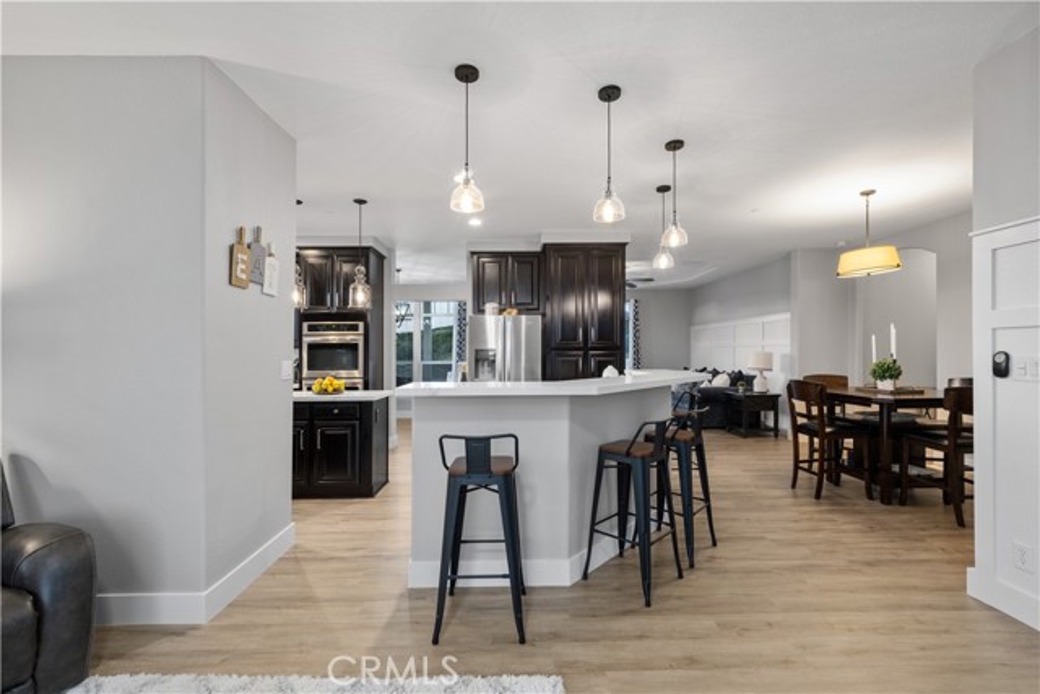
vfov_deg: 77.4
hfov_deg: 100.4
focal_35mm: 15
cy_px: 347
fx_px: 433
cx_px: 520
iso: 500
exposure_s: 1/2.5
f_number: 8
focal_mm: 15
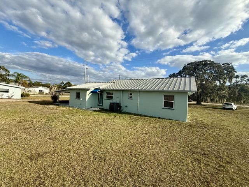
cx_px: 124
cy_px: 94
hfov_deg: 102.1
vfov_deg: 85.7
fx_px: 101
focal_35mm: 14
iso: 50
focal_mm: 2.22
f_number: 2.2
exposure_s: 1/1698
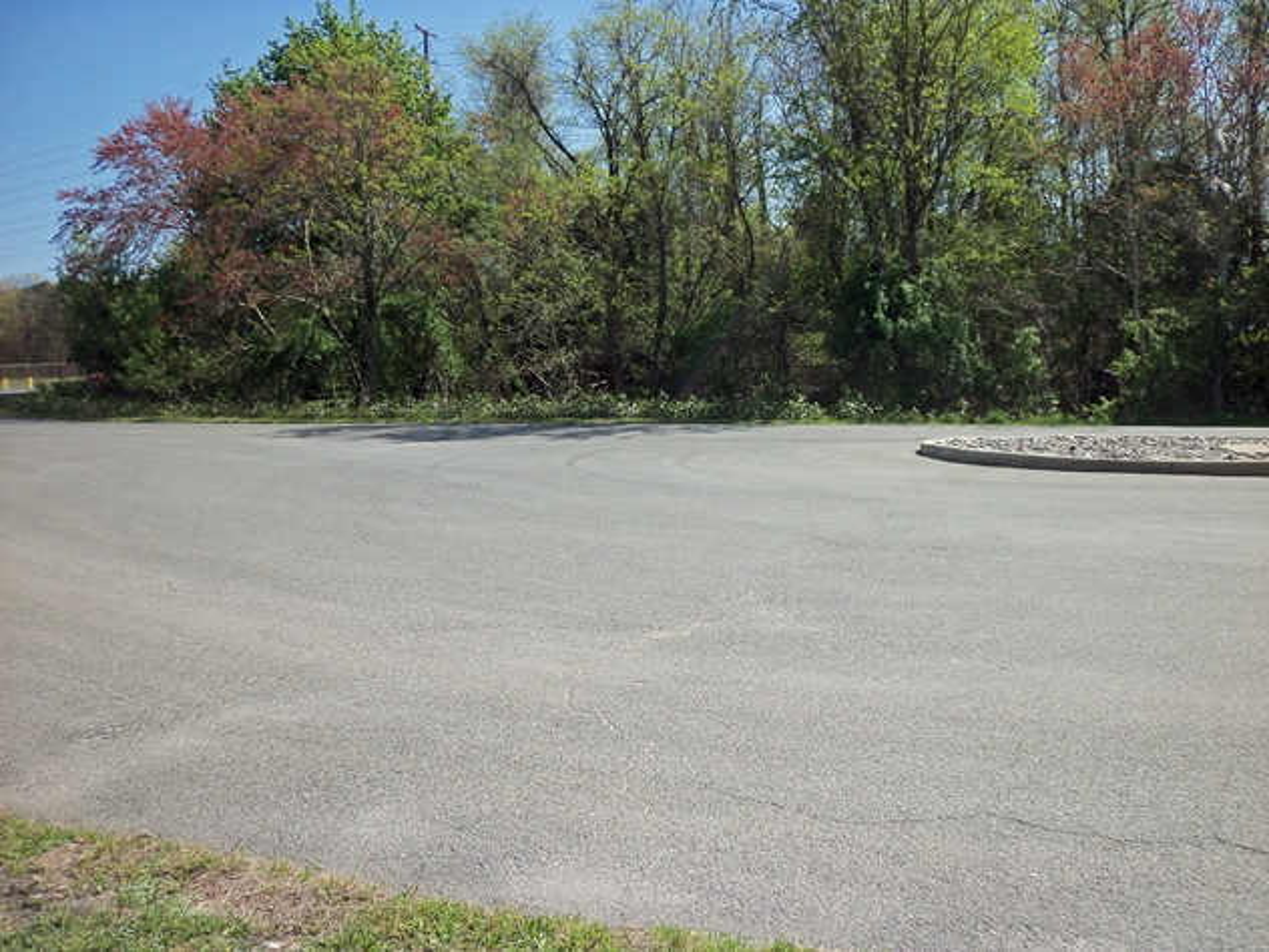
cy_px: 476
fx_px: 1246
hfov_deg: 54.0
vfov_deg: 41.8
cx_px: 634
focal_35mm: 34
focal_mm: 5.7
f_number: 8.8
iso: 80
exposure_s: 1/160
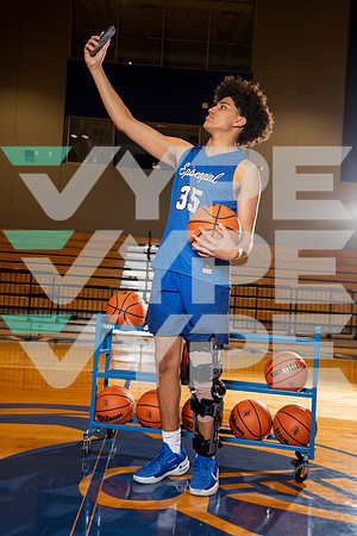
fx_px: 595
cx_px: 178
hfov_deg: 33.4
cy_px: 268
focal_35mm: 40
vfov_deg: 48.5
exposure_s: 1/250
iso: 400
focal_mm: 40
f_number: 4.5
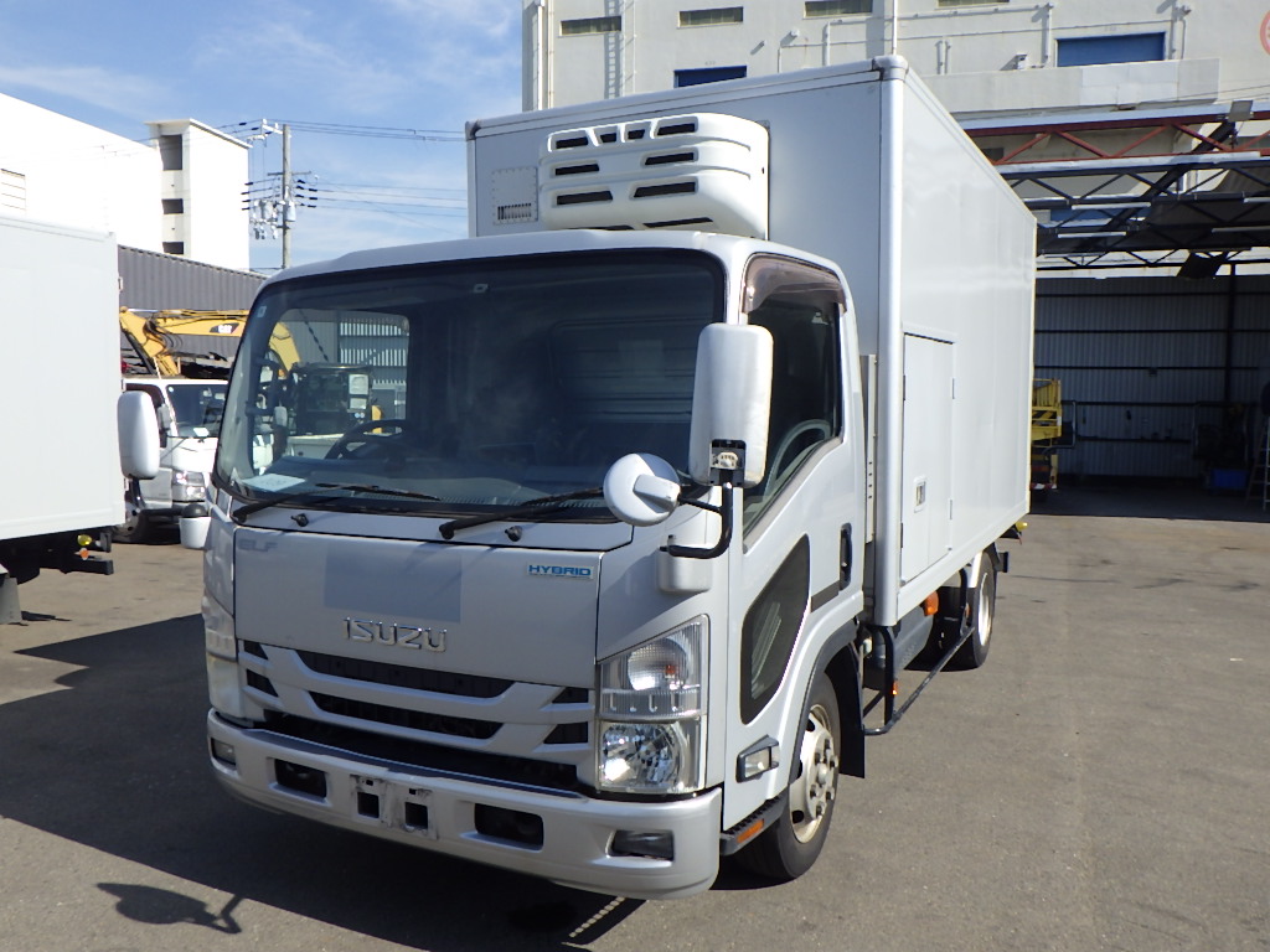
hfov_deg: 63.4
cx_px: 635
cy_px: 476
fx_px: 1027
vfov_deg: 49.7
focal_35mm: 28
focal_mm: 5
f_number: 4.2
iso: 125
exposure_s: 1/800
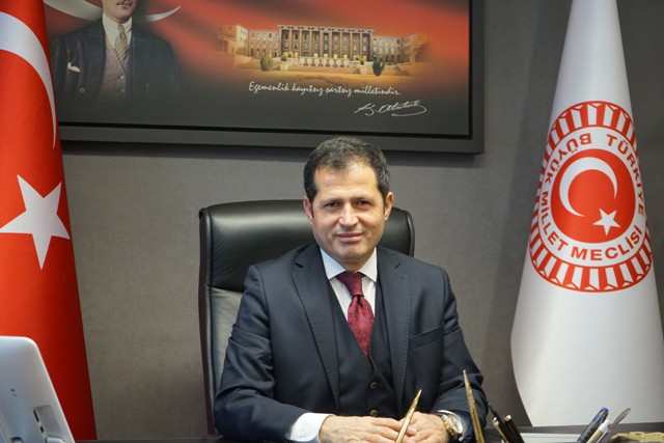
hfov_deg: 33.9
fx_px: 1088
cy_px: 222
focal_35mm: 59
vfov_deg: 23.0
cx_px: 332
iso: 3200
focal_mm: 59
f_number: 5
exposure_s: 1/160
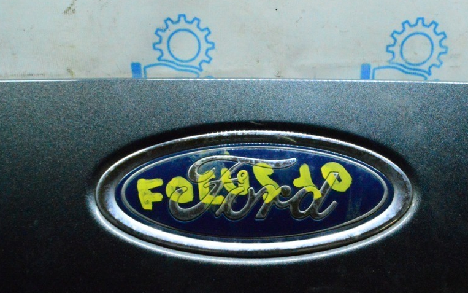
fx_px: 523
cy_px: 192
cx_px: 269
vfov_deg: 31.0
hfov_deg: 48.1
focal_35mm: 41
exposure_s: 1/60
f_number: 22
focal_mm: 20
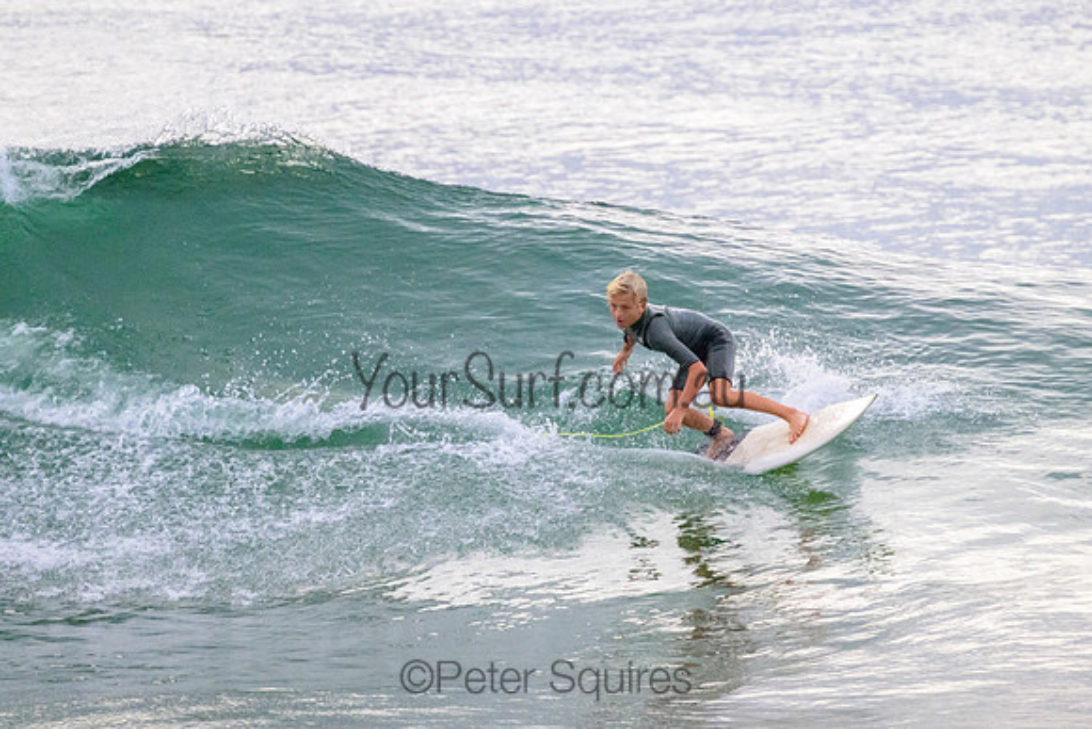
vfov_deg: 1.4
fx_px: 29060
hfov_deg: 2.2
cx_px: 585
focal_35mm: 958
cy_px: 293
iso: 6400
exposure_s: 1/1600
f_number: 11
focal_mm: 800
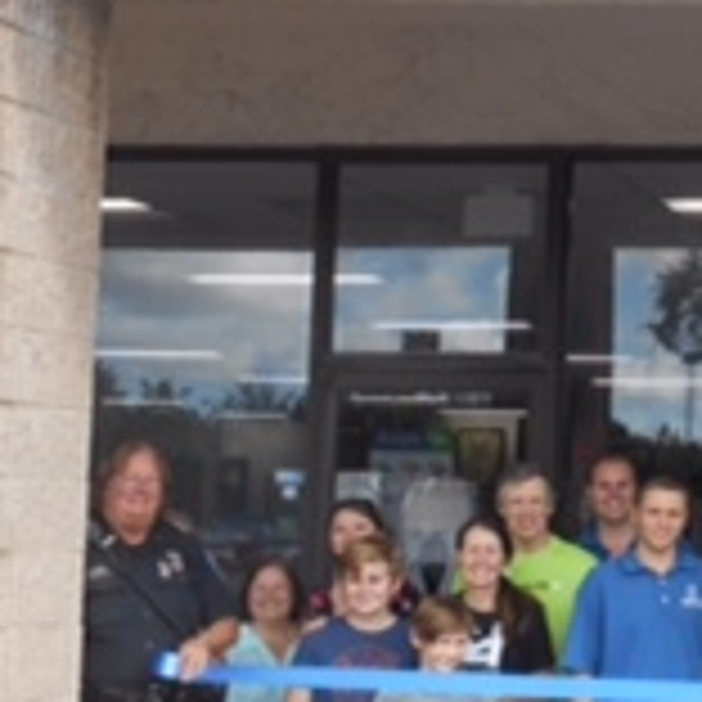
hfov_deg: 16.3
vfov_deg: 18.5
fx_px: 2157
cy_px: 328
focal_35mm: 94
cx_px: 1152
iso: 80
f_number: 3.4
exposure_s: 1/200
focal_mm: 4.7
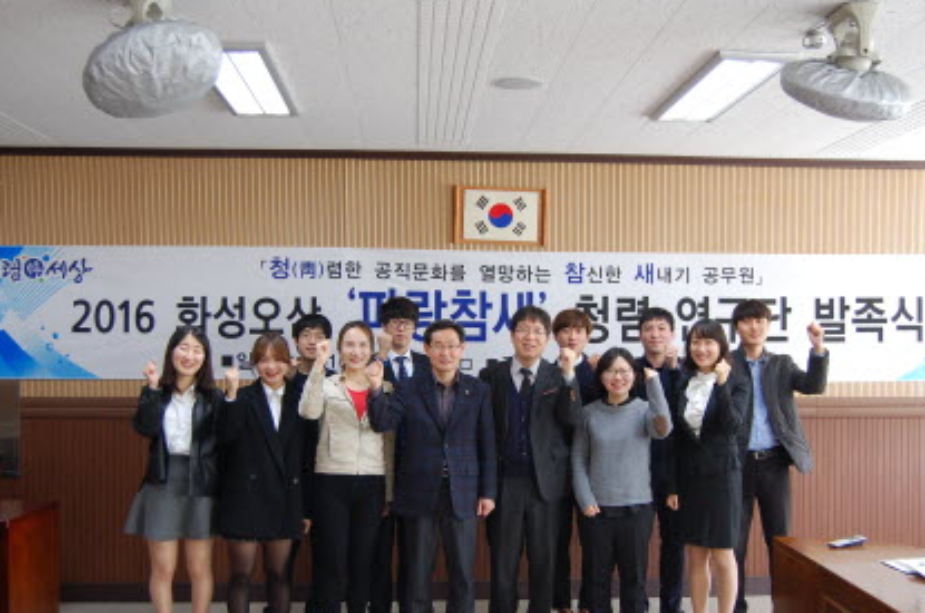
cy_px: 328
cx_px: 481
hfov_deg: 46.9
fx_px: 1067
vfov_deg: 32.0
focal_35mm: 42
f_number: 3.8
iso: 400
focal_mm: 23
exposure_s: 1/50
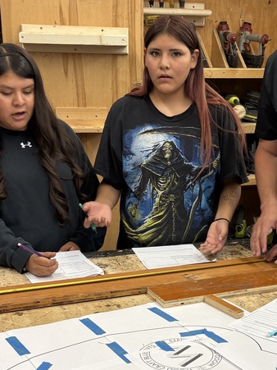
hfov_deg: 24.7
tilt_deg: -17.6
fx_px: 630
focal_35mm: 59
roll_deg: -3.0
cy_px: 278
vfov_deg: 32.1
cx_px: 187
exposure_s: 1/65
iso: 80
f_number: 1.6
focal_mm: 5.96
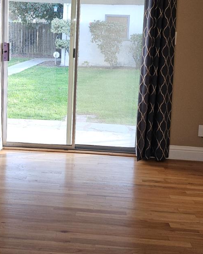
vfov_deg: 34.5
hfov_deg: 27.5
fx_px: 406
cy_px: 86
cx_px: 40
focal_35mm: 54
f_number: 1.8
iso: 40
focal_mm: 5.4
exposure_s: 1/60
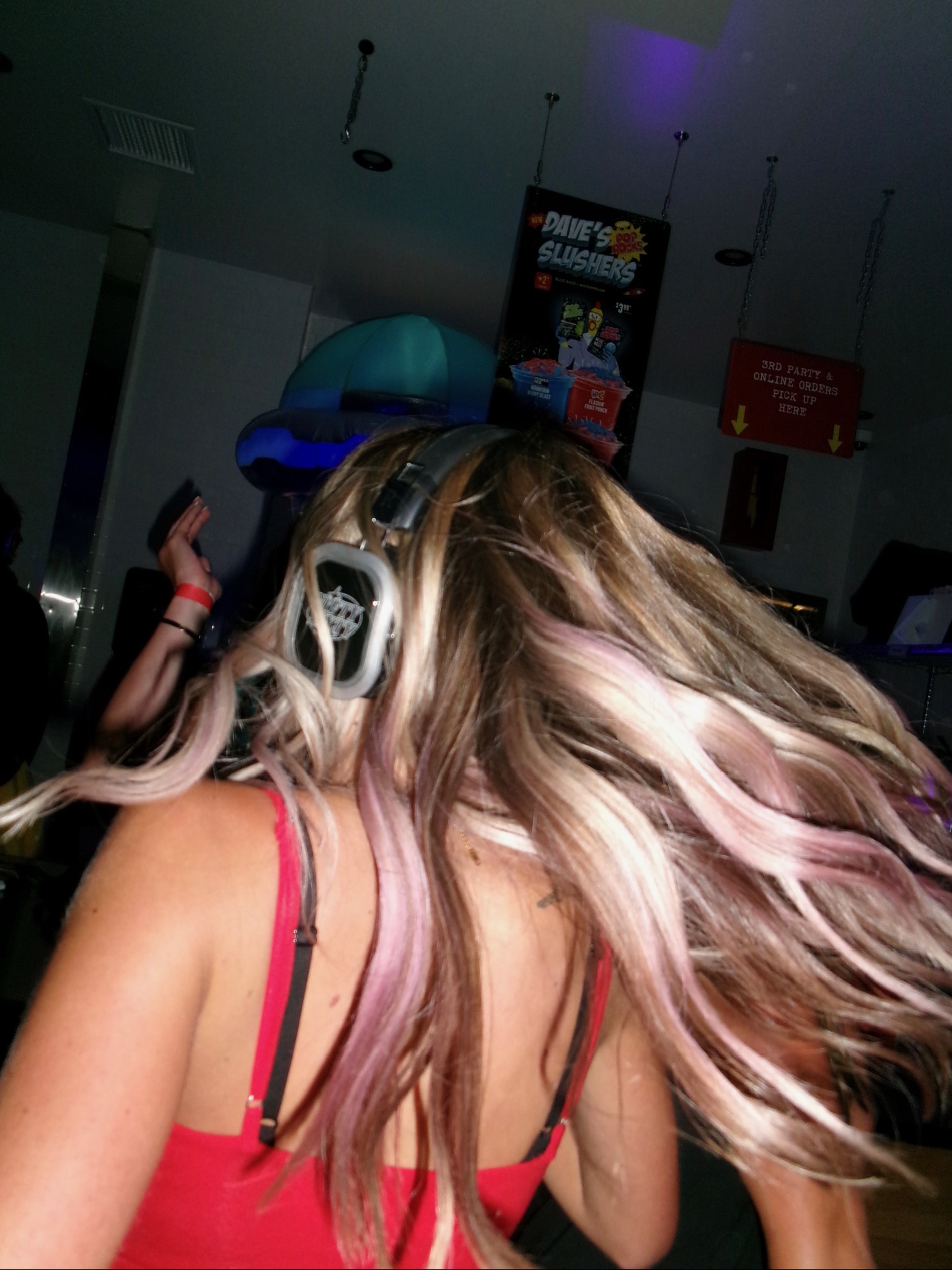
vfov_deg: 63.4
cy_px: 635
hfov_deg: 49.7
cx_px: 476
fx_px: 1027
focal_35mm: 28
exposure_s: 1/50
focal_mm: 5.1
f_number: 3.9
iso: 250
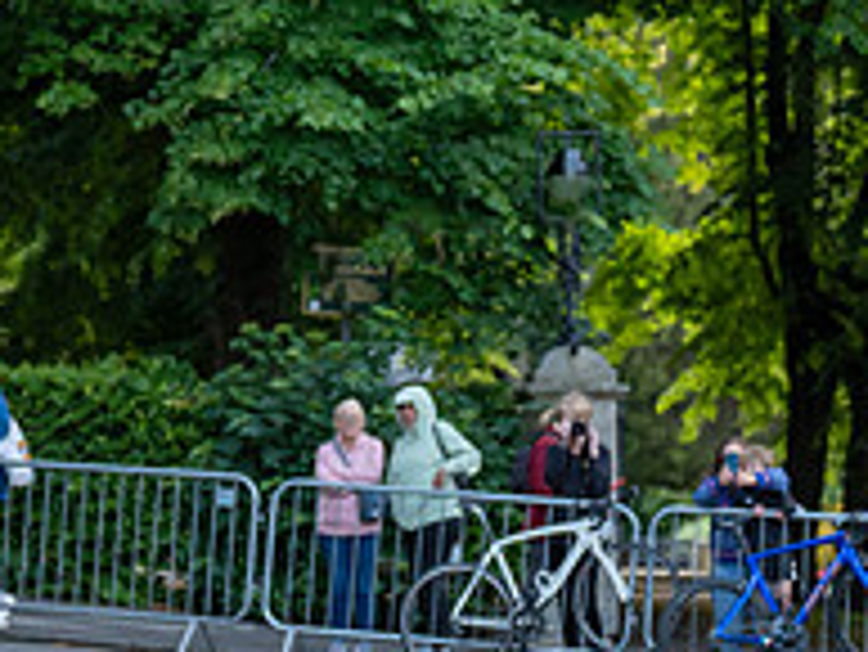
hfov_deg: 9.0
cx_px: -81
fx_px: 5445
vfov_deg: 6.9
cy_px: 313
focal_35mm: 217
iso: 1000
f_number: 2.8
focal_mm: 70
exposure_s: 1/800
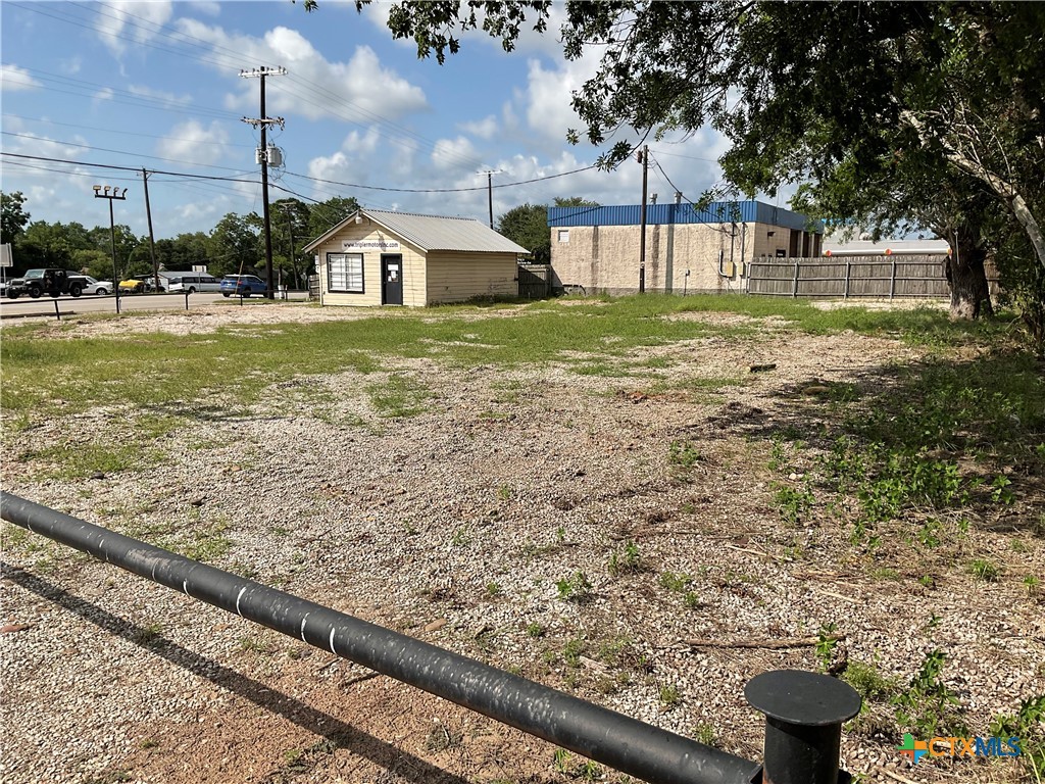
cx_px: 522
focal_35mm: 29
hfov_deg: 61.7
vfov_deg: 48.2
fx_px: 875
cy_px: 392
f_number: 1.8
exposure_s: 1/2538
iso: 16
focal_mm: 3
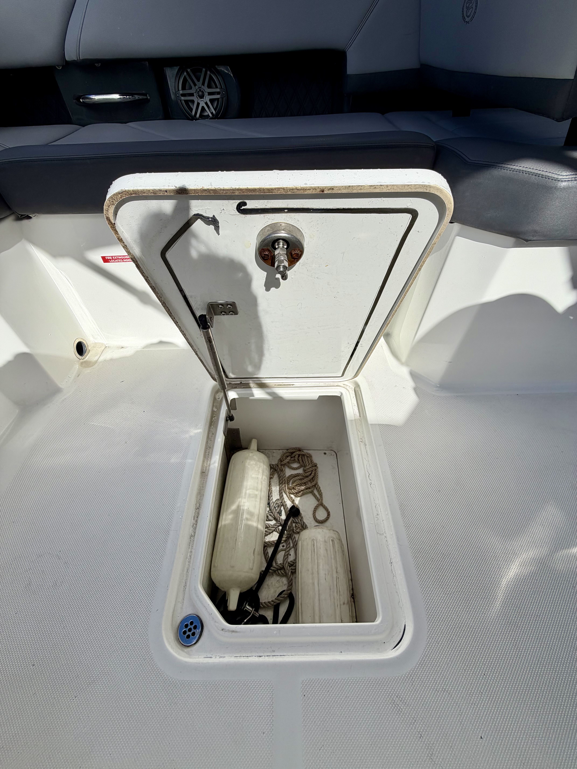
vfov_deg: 102.1
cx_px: 288
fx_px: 311
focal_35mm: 14
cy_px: 384
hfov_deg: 85.7
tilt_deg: -49.1
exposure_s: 1/1572
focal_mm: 2.22
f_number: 2.2
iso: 20
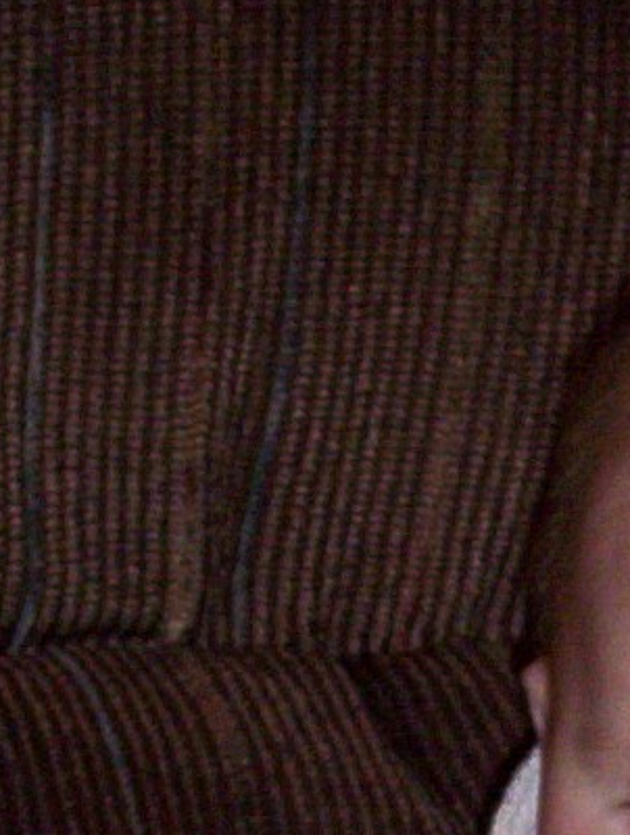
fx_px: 6307
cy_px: 1259
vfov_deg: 7.4
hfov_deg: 5.7
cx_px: 630
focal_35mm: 261
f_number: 3.54
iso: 140
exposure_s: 1/46.6
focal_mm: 9.98
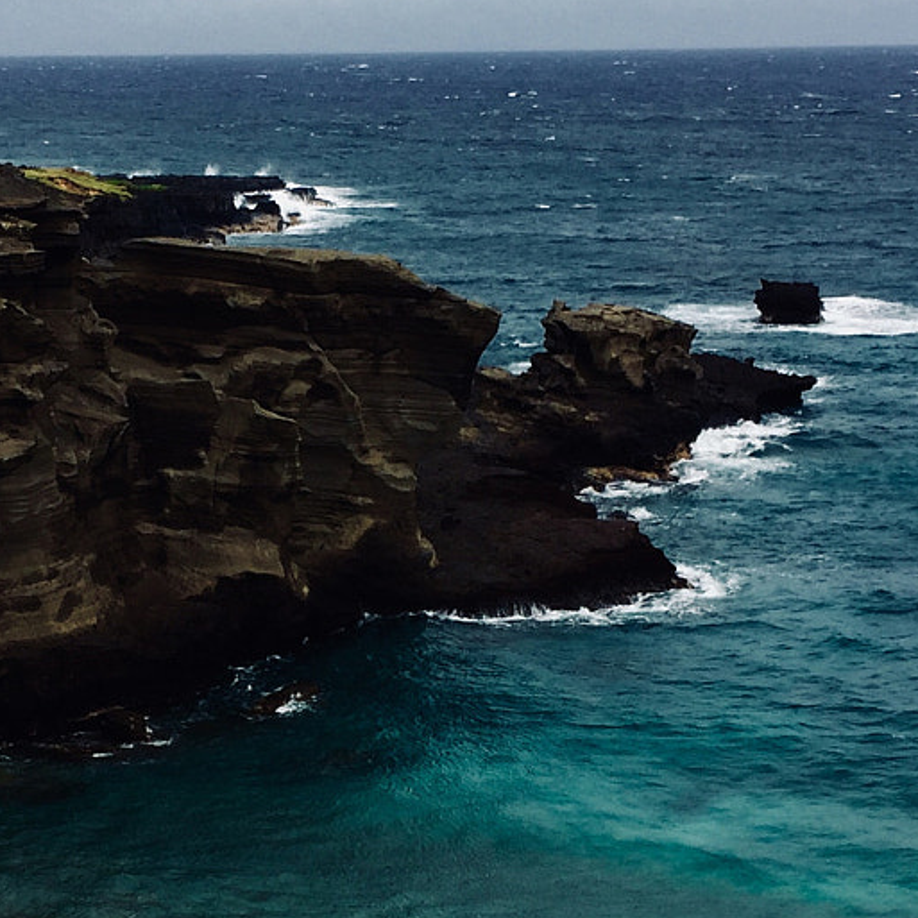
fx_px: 2400
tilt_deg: -14.7
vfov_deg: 21.4
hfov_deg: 21.5
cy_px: 707
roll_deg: +0.8
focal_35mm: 80
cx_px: 267
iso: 32
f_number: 2.2
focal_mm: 4.15
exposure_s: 1/898
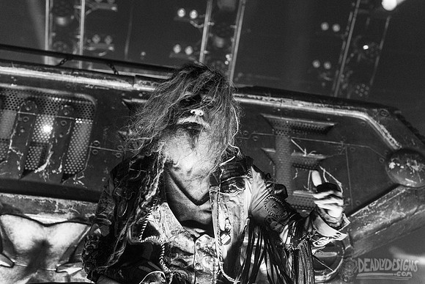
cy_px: 112
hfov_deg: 30.2
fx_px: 785
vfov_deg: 20.4
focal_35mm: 67
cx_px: 257
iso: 3200
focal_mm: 55
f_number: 4
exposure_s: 1/500
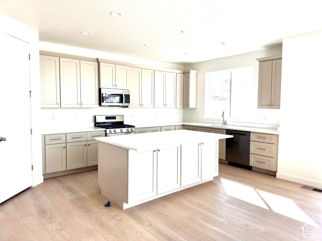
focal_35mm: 24
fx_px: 223
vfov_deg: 56.8
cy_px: 120
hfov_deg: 71.6
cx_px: 161
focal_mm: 6.86
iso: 100
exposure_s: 1/932
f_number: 1.78
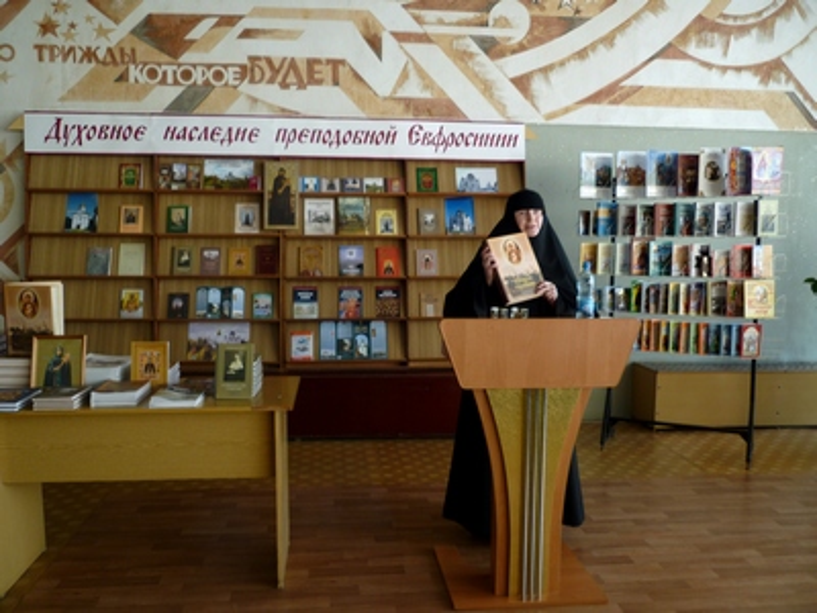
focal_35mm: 31
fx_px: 732
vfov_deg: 45.4
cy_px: 306
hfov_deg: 58.4
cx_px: 408
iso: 80
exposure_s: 1/8
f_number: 2.8
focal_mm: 5.5
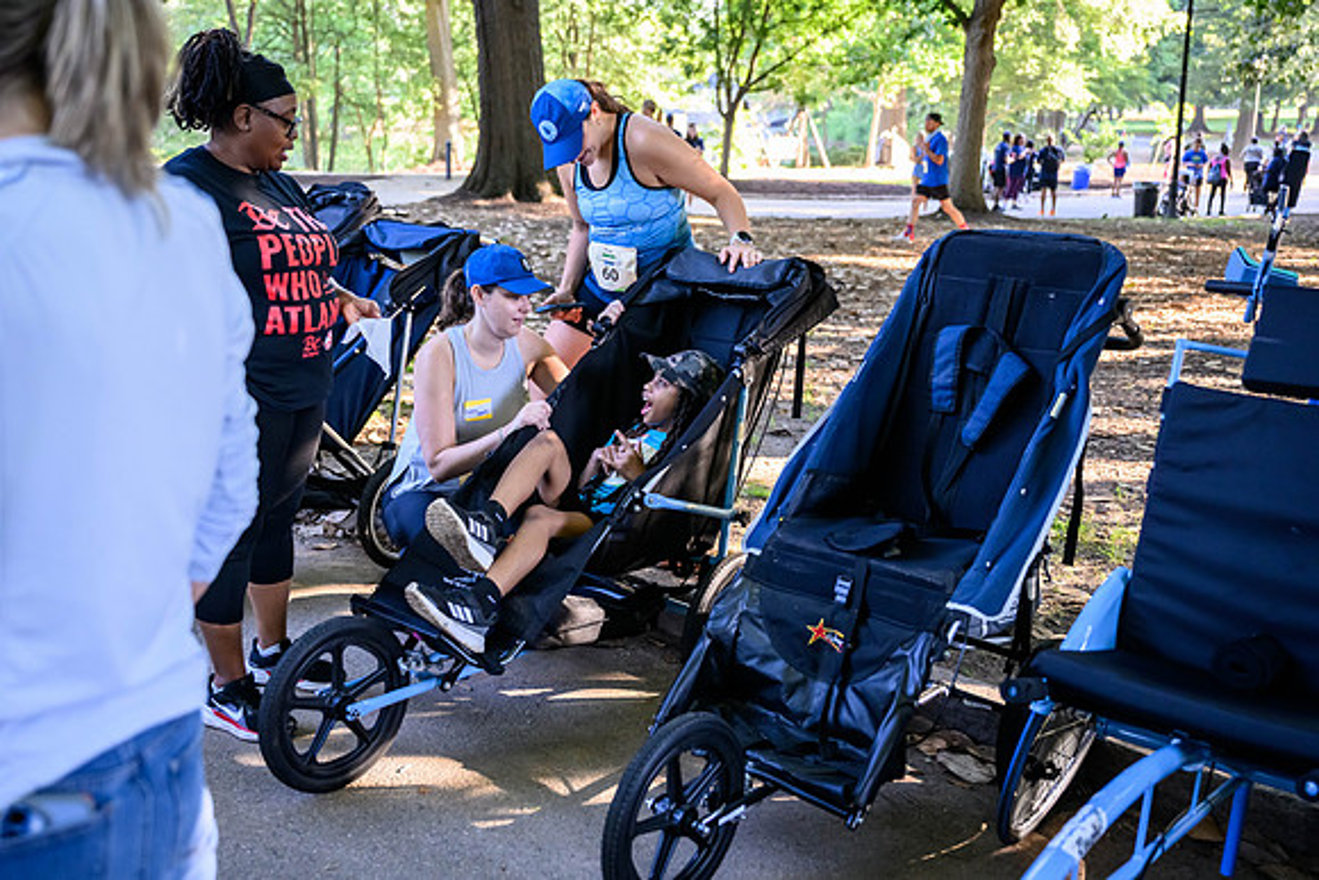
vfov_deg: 36.5
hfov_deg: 52.5
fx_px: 1335
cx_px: 580
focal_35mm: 36
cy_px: 413
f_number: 2.8
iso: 1800
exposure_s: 1/400
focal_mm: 32.5
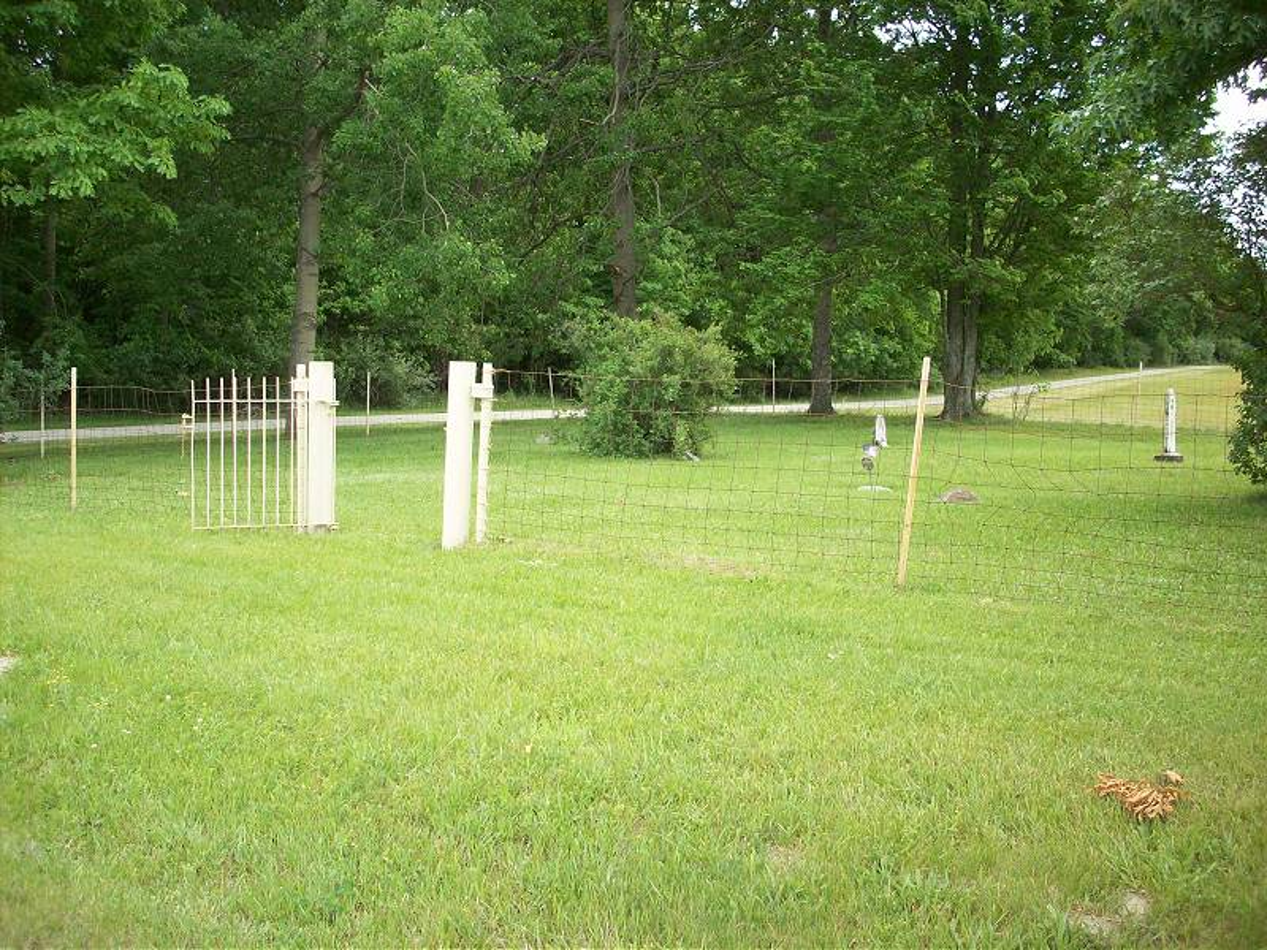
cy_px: 475
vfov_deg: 38.7
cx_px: 634
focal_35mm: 37
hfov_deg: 50.1
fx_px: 1354
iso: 80
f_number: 2.8
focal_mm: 6.2
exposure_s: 1/297
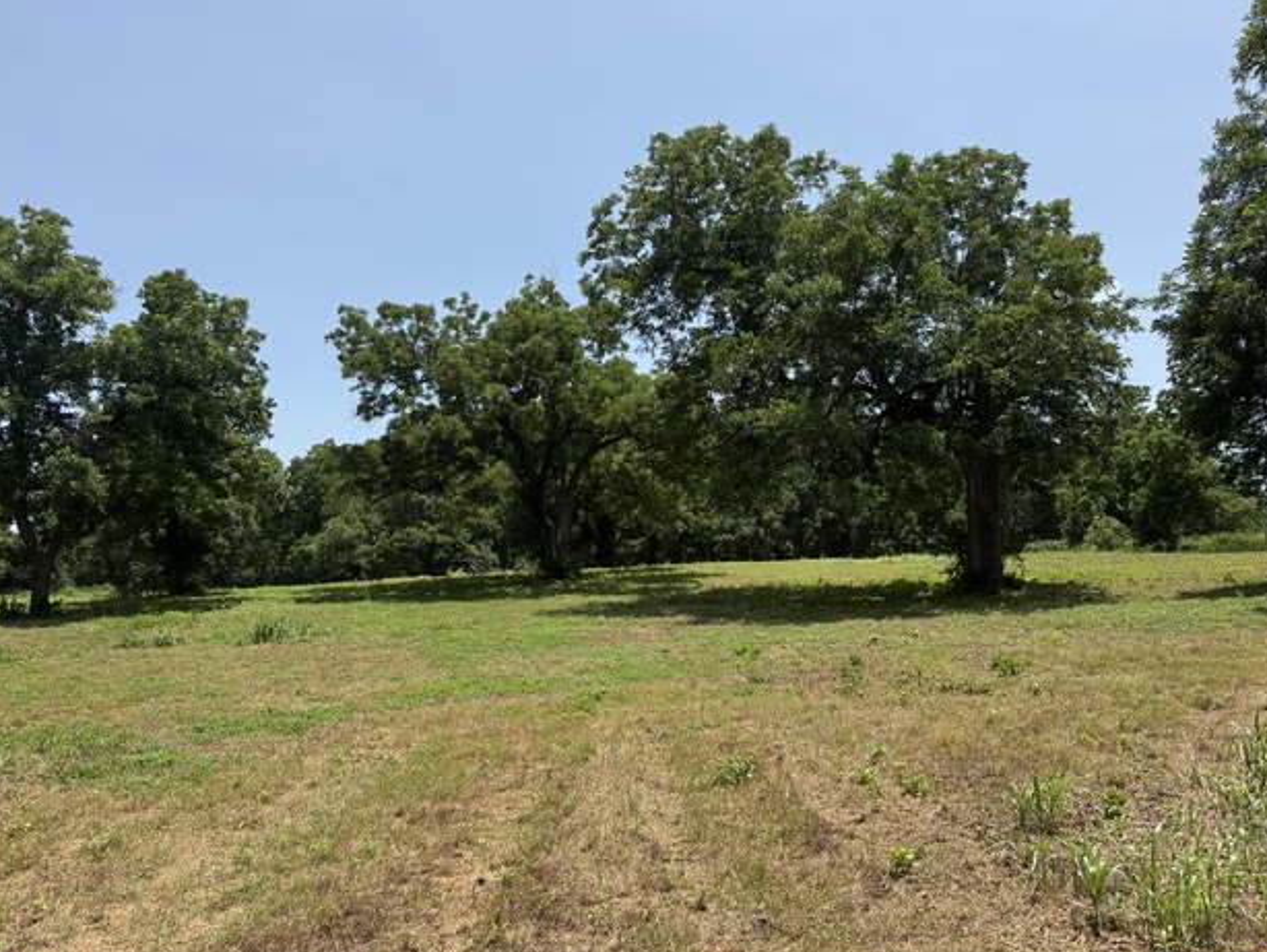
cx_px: 654
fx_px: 915
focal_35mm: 25
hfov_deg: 69.4
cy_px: 479
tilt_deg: +4.5
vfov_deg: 54.9
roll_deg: +2.2
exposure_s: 1/3802
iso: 80
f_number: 1.78
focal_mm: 6.76
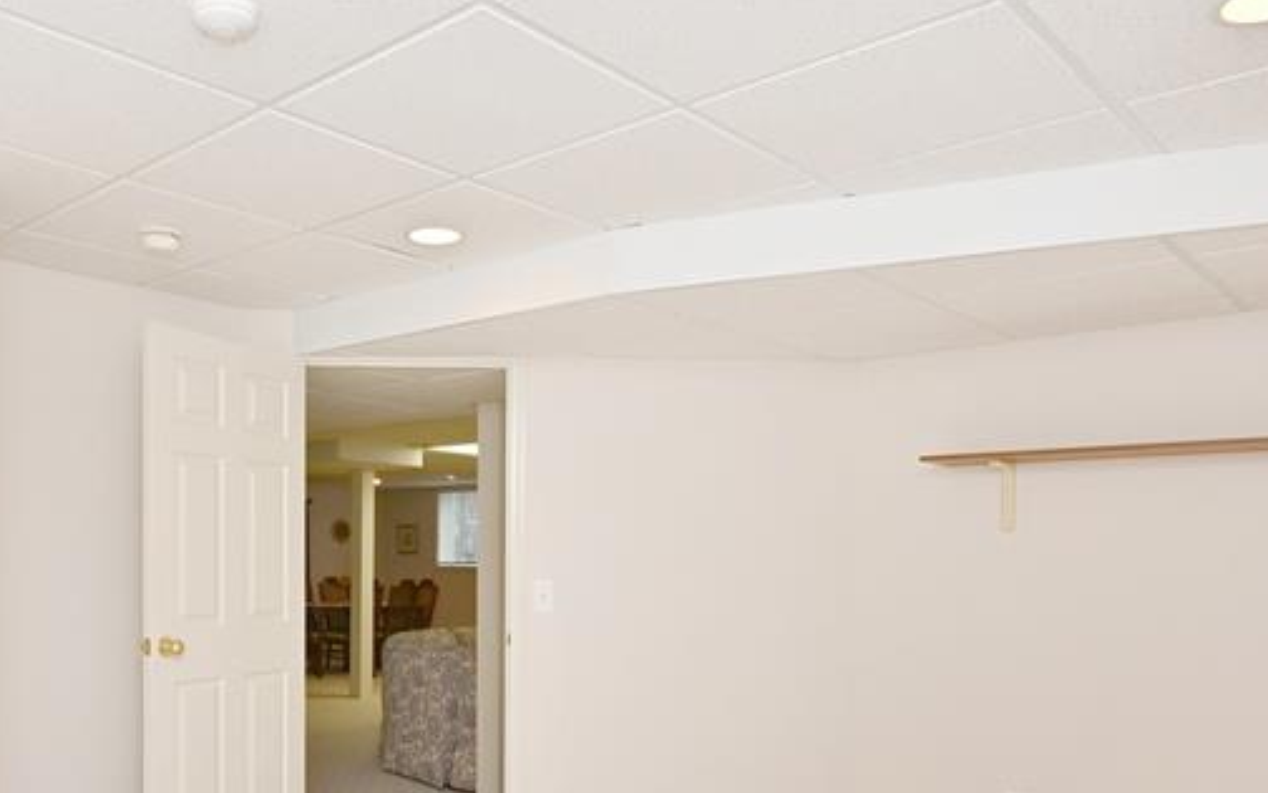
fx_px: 1002
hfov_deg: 62.2
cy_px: 647
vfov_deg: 41.1
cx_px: 372
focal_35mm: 29
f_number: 11
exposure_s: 1/60
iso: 250
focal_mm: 14
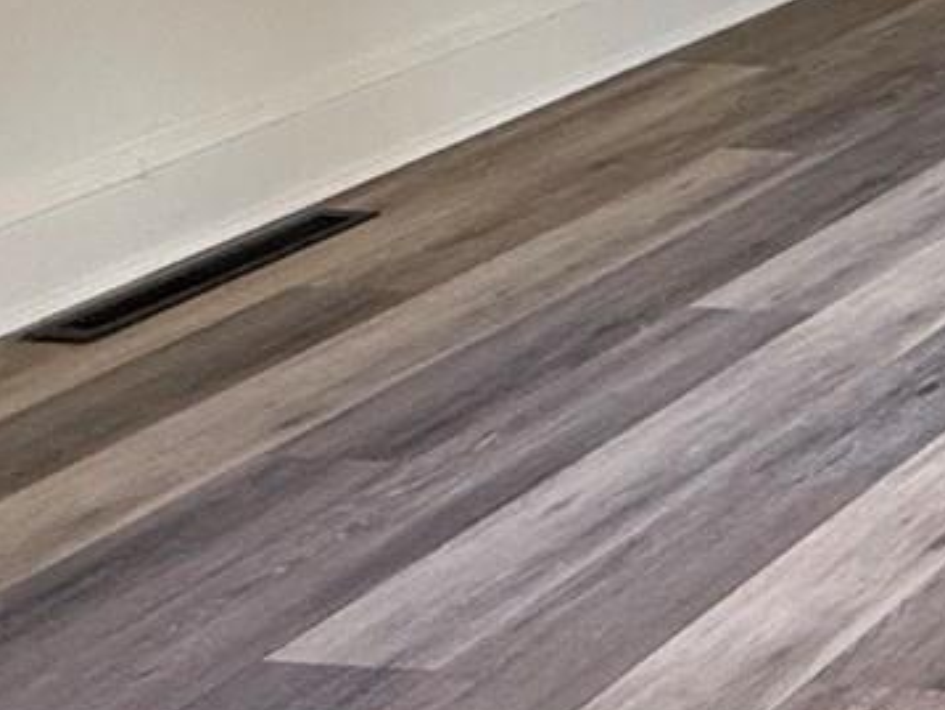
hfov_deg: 14.6
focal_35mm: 80
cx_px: 2312
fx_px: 2185
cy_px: -436
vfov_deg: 16.4
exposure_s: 1/120
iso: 320
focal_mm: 2.22
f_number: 2.2
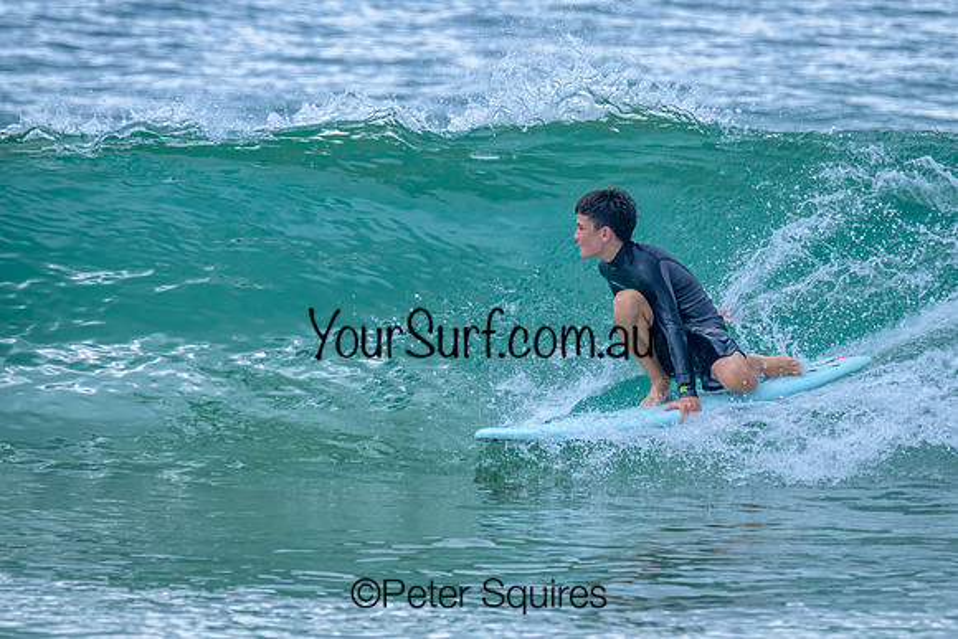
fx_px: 15685
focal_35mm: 589
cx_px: 527
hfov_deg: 3.5
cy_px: 201
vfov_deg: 2.3
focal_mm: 430
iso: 1100
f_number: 7.6
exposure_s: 1/2000
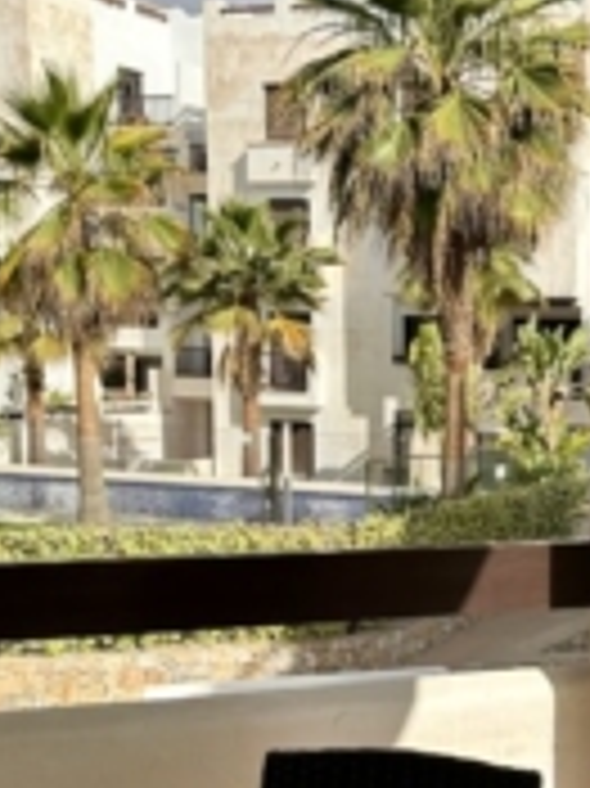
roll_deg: -1.1
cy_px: 545
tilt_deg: -7.8
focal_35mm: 66
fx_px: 1502
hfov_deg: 21.2
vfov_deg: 29.1
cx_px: 631
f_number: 1.78
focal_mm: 6.86
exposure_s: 1/5000
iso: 80
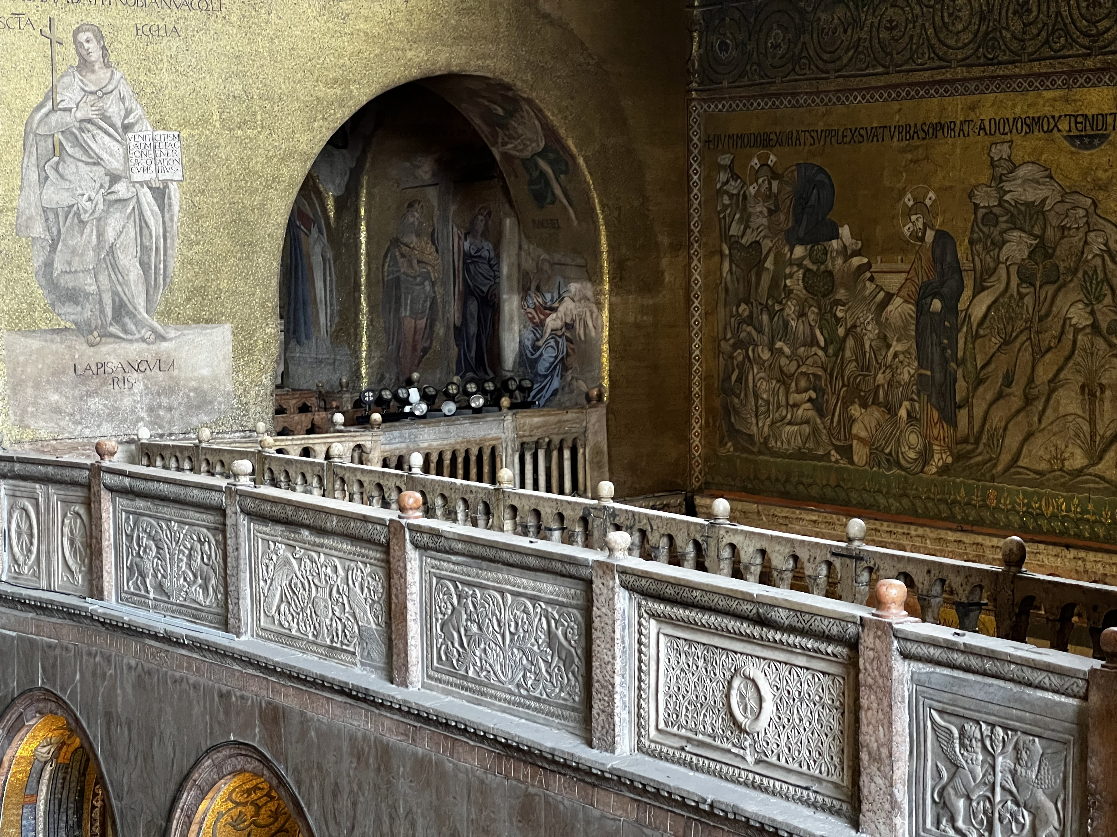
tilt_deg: -4.2
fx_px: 2485
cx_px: 558
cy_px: 418
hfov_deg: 25.3
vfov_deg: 19.1
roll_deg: +1.3
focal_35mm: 77
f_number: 2.8
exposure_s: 1/25
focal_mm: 9
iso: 800
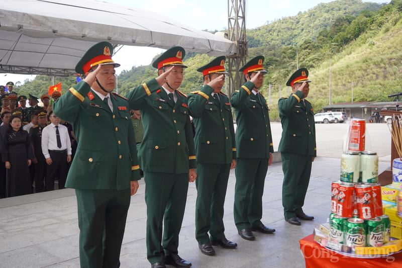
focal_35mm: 36
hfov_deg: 53.3
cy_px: 134
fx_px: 400
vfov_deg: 37.0
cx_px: 201
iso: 100
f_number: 4
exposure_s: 1/160
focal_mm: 23.9
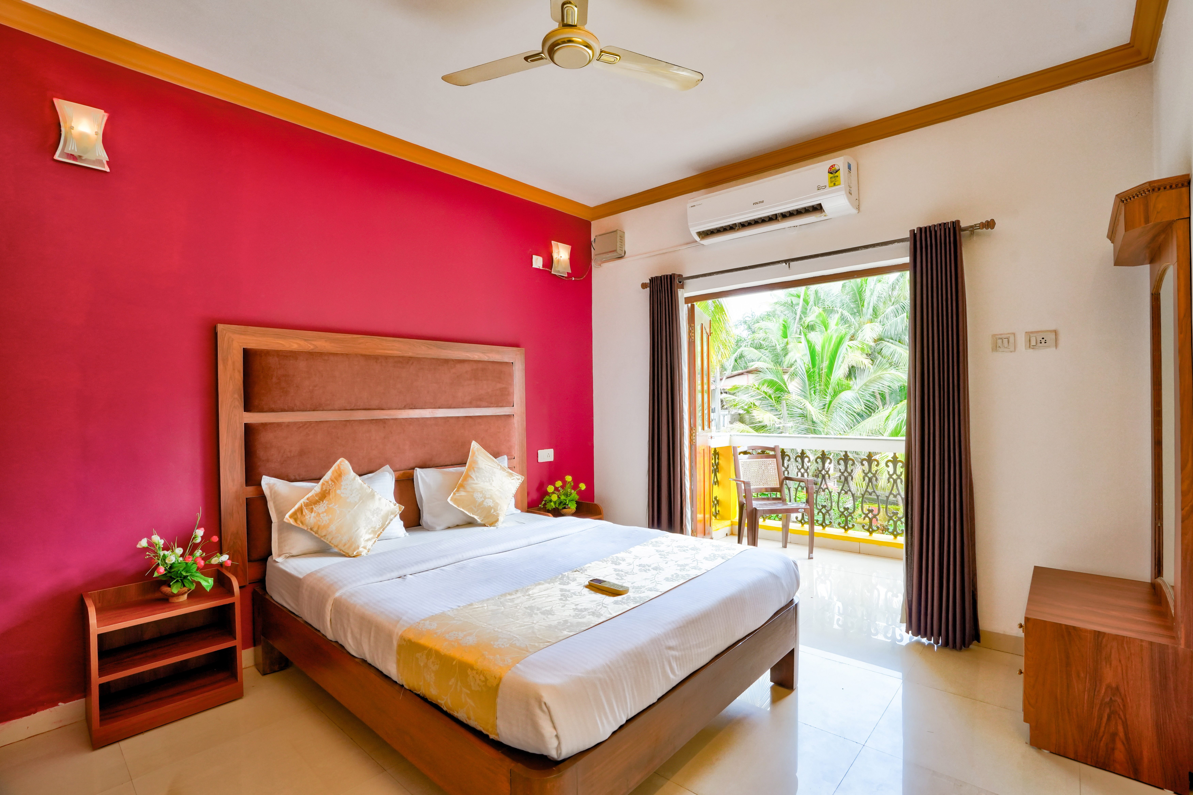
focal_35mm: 16
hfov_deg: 96.8
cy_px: 398
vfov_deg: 73.7
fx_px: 530
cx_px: 596
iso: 1600
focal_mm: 16
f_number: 8
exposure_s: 1/80
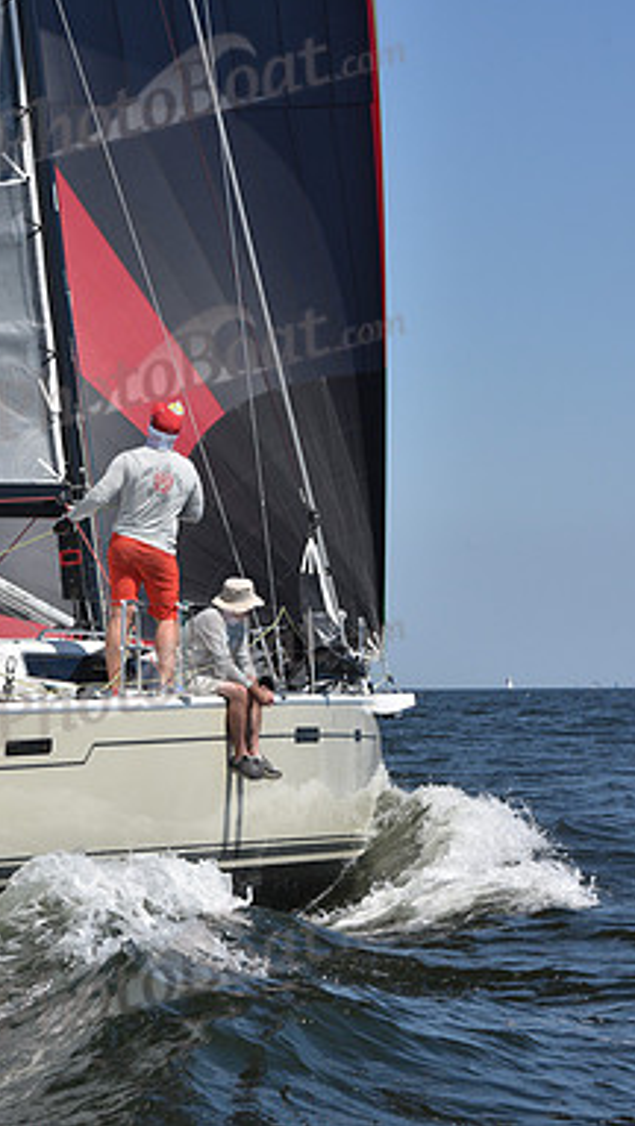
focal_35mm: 111
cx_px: -159
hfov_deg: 10.7
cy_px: 560
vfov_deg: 19.3
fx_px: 3316
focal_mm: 70
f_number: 10
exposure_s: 1/1250
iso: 320
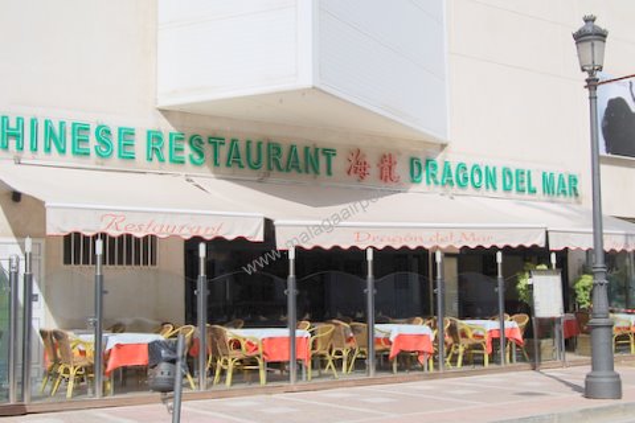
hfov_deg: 42.3
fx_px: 820
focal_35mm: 46
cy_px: 212
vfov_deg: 28.9
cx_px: 318
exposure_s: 1/320
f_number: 9
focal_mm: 31
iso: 100
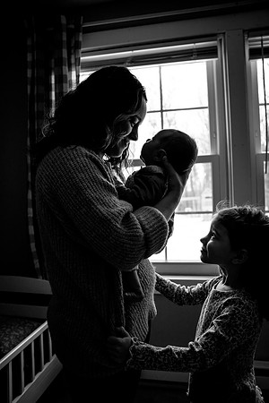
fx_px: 269
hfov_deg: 53.1
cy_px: 202
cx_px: 134
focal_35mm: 24
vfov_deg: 73.7
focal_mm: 24
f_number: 2.8
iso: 400
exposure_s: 1/160
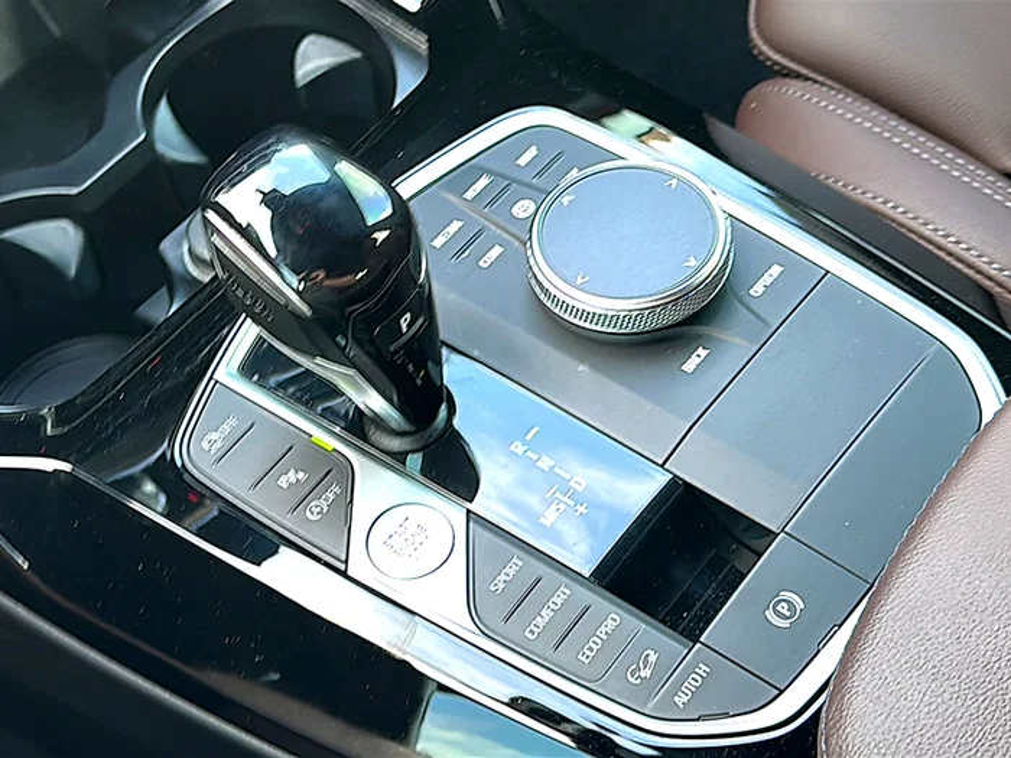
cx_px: 506
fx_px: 1402
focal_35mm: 48
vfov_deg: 30.3
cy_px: 379
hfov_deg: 39.7
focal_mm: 6.86
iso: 50
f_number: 1.78
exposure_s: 1/44
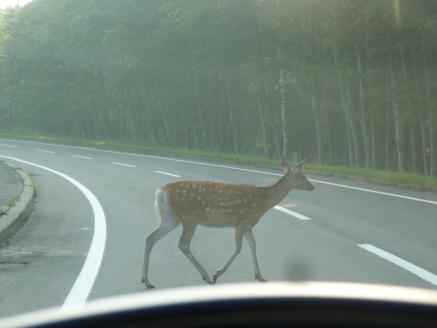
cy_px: 179
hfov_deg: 15.8
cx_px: 237
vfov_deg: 11.9
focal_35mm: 125
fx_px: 1578
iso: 160
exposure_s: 1/200
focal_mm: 20.1
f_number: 3.6
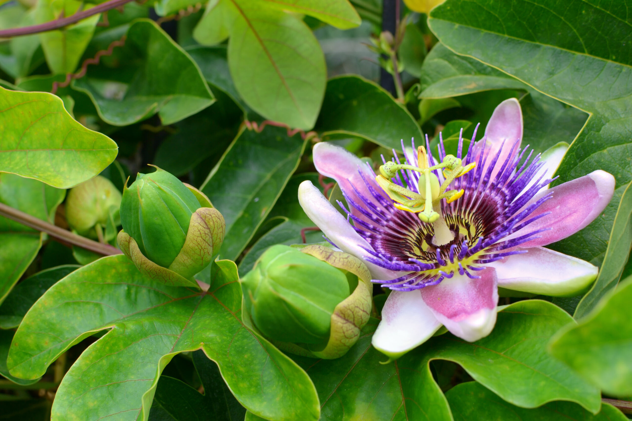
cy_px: 210
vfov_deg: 25.8
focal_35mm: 52
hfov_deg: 37.8
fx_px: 922
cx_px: 316
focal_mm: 35
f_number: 8
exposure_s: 1/160
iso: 200
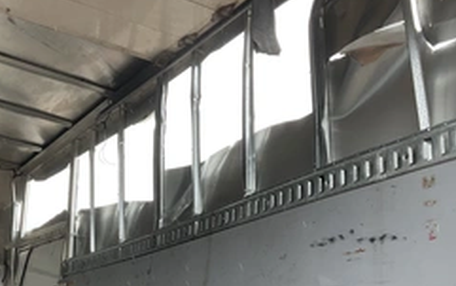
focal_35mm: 51
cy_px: 225
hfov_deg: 39.3
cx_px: 176
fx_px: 634
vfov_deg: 25.0
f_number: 1.8
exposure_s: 1/158
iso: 20
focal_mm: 3
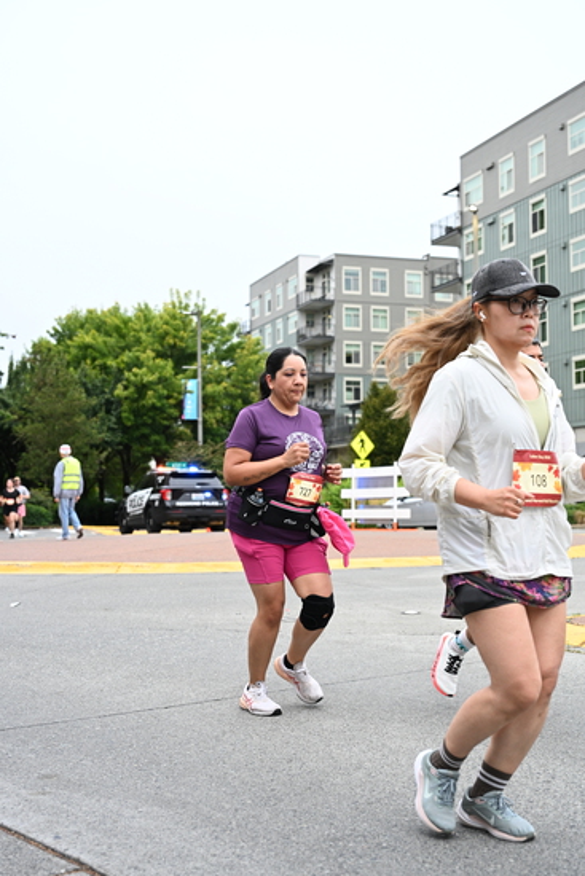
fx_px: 1120
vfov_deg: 42.7
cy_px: 438
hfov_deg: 29.3
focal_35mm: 46
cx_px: 292
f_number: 4
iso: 1600
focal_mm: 46
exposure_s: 1/800
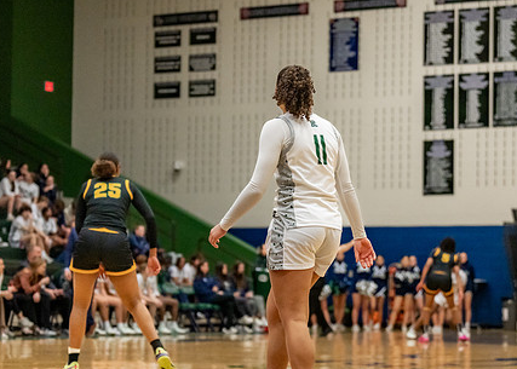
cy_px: 248
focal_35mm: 115
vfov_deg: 12.5
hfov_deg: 17.4
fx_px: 1689
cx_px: 279
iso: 2500
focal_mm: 75
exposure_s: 1/1000
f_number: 2.8
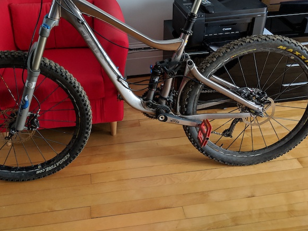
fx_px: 329
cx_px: 123
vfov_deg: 38.1
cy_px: 73
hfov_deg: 49.8
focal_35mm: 37
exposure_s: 1/60
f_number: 1.8
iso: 400
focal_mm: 4.44
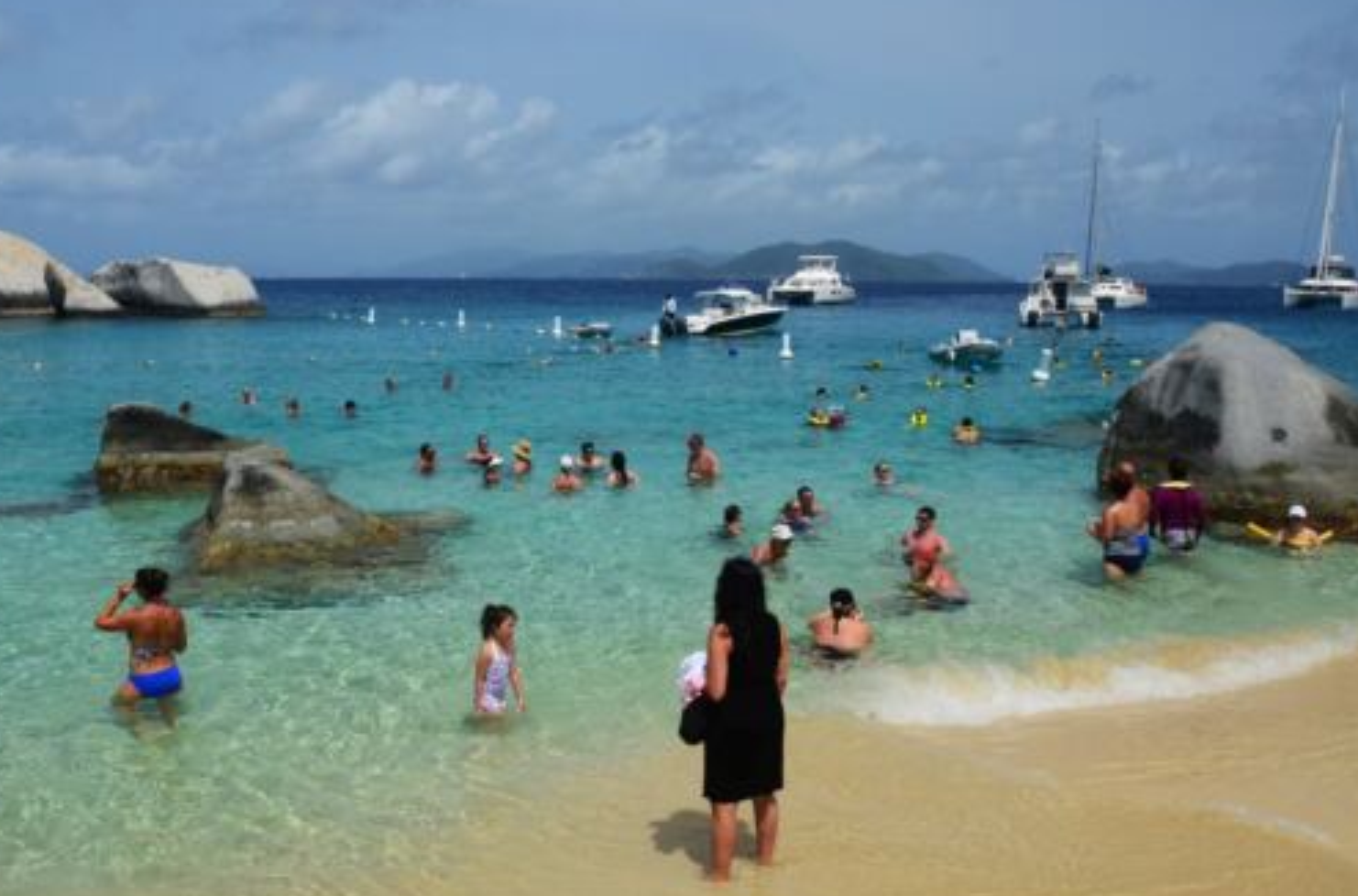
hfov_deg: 54.1
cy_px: 414
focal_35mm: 35
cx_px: 531
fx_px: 1316
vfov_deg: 37.6
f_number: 14
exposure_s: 1/400
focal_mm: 18
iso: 200
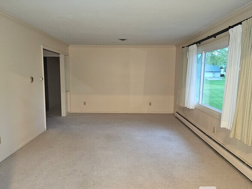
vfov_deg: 53.0
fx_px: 189
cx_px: 126
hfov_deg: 67.3
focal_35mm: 26
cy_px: 97
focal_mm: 6.3
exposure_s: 1/9.99
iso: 200
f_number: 1.7
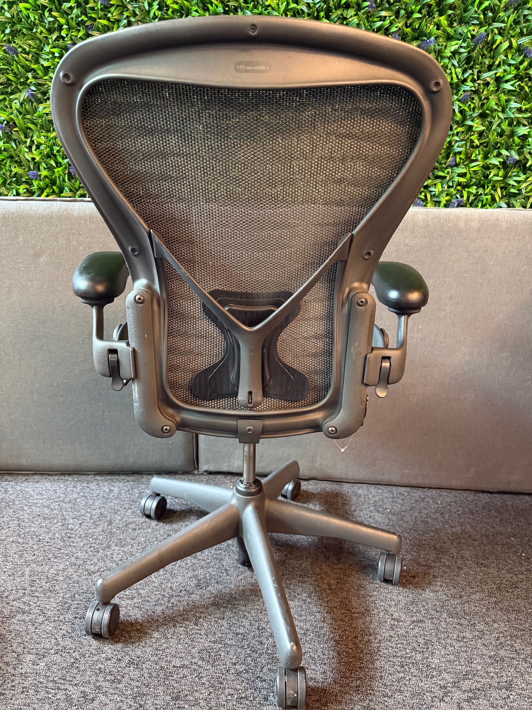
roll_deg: -1.0
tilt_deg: -17.0
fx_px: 492
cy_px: 355
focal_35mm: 24
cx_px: 266
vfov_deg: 71.6
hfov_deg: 56.8
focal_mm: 6.76
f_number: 1.78
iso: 800
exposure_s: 1/33
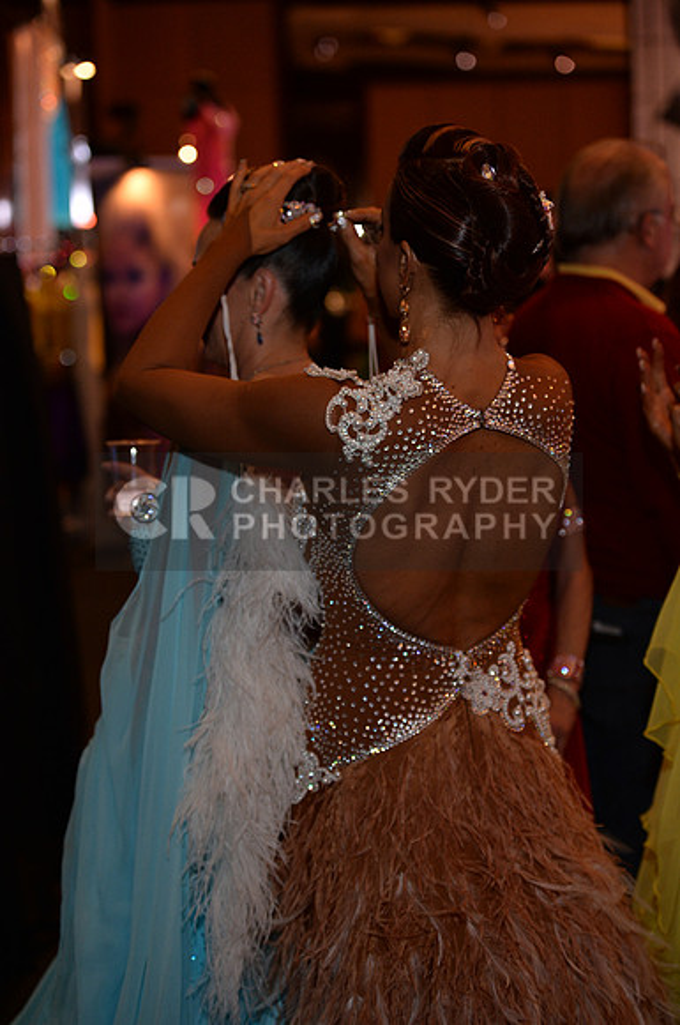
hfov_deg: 19.4
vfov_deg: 28.9
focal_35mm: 70
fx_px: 1989
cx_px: 340
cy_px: 512
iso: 1250
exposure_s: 1/250
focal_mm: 70
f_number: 2.8
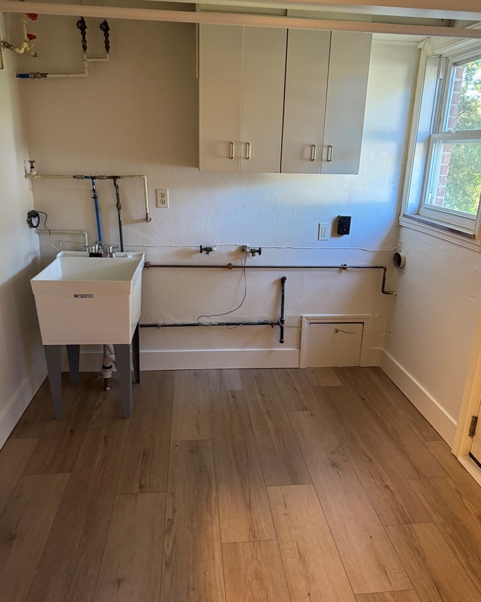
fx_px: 463
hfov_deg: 54.9
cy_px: 296
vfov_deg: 66.0
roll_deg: -0.9
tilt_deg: -15.4
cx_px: 243
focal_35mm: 26
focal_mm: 6.76
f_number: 1.78
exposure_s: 1/60
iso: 500
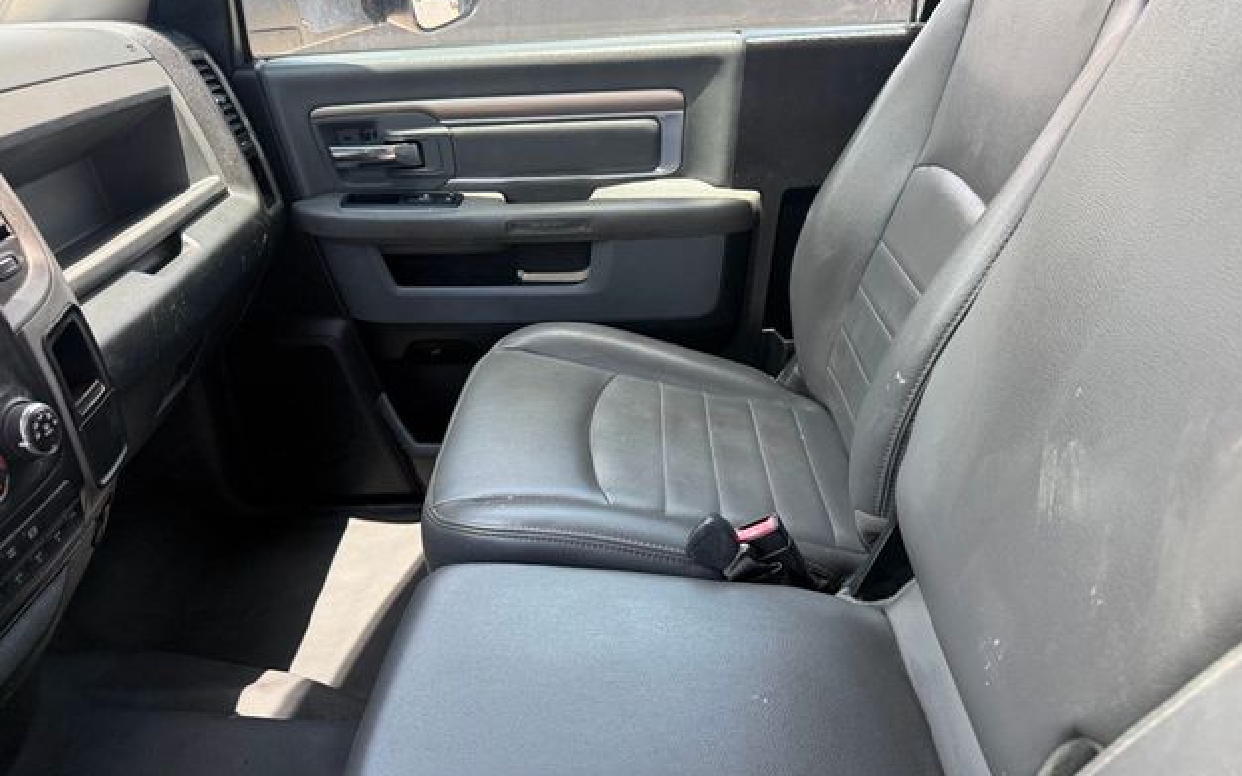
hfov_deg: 70.4
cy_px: 383
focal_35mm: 26
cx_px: 619
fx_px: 880
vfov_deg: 47.6
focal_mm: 6.76
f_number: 1.78
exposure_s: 1/407
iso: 100
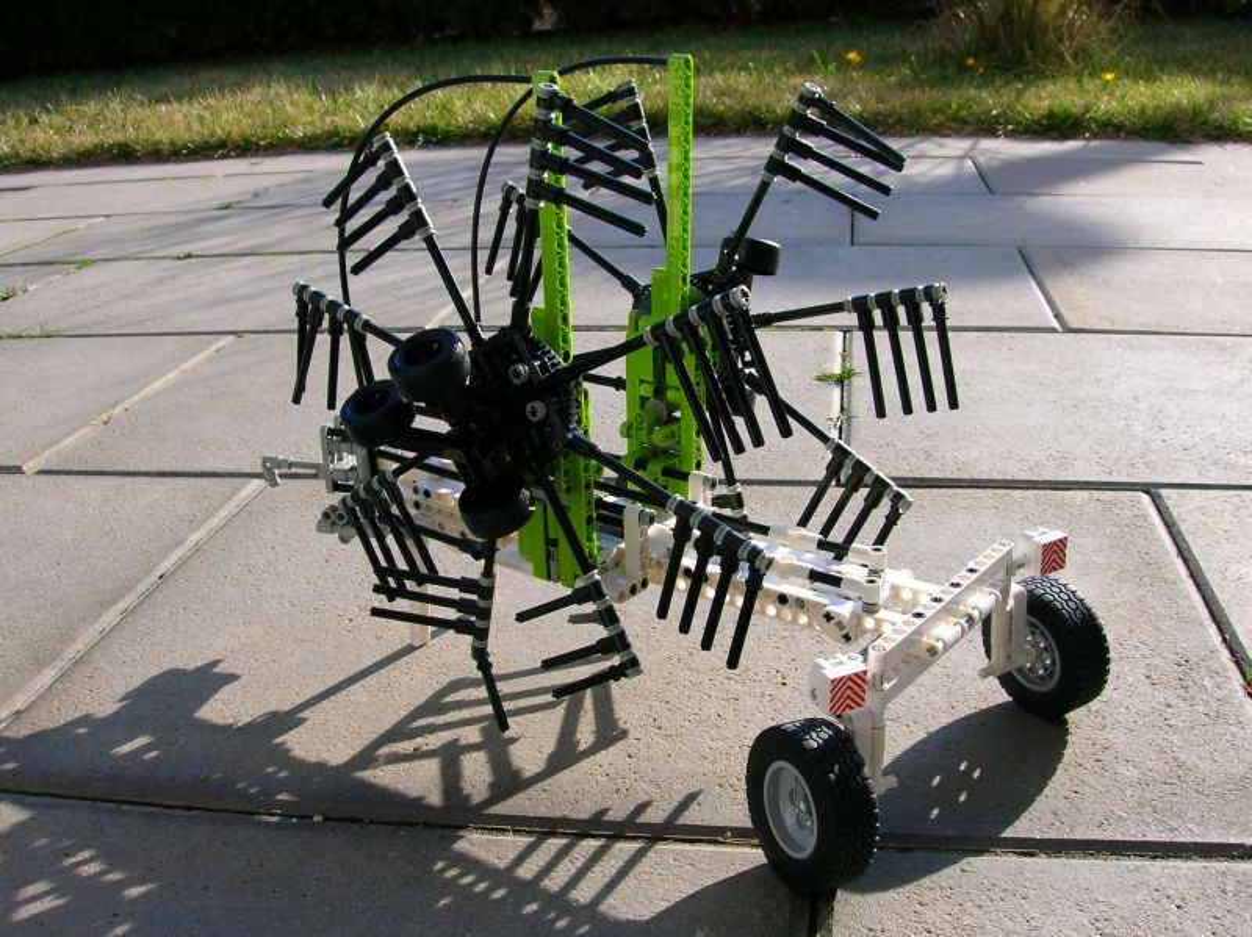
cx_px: 626
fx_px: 1301
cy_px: 468
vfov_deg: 39.6
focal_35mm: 36
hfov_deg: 51.4
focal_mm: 6
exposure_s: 1/193
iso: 50
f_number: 4.9
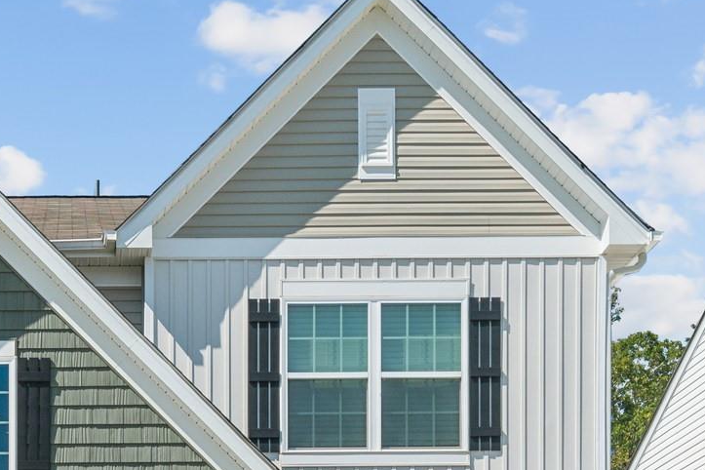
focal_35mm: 85
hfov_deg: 23.7
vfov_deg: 15.6
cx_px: 204
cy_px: 532
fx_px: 1664
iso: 100
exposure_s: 1/320
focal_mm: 20
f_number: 5.6
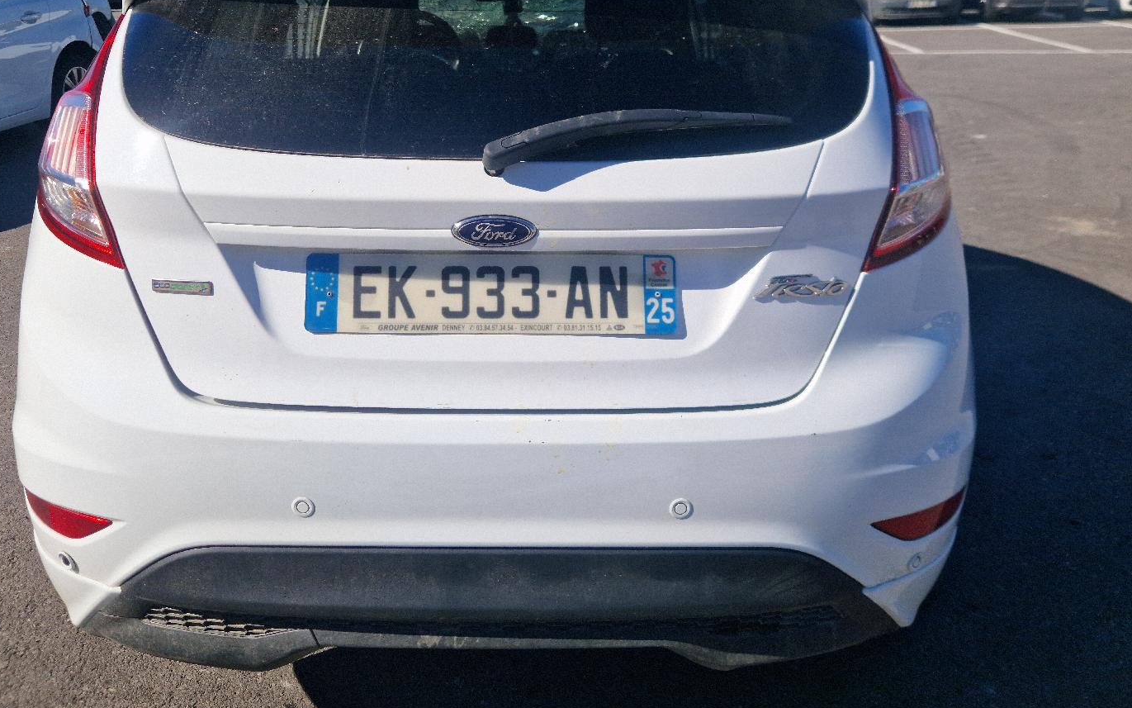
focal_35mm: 32
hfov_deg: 59.5
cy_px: 237
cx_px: 507
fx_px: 987
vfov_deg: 39.0
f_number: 1.8
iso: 50
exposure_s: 1/2500
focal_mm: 5.4
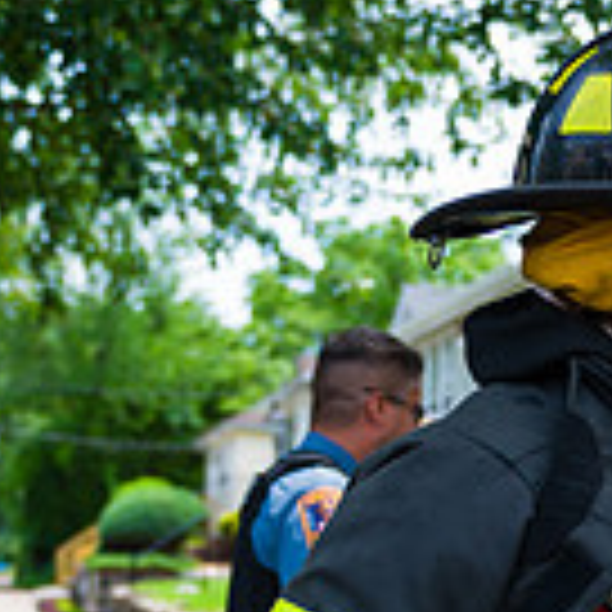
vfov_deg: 15.2
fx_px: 2240
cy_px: 639
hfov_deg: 15.3
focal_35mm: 112
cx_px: 626
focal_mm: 31
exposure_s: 1/1600
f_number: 3.2
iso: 200
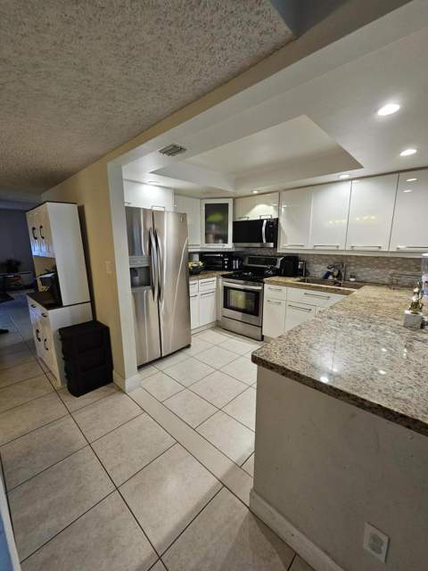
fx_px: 214
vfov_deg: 106.2
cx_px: 214
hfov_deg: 89.9
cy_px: 286
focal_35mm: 13
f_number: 2.2
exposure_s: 1/60
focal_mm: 2.2
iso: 200
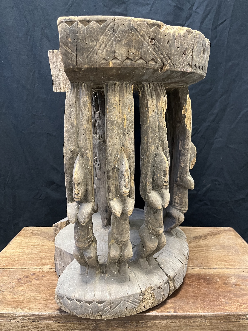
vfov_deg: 67.3
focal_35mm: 26
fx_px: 248
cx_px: 124
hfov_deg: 53.1
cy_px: 166
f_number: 1.6
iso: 500
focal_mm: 5.1
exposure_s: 1/50
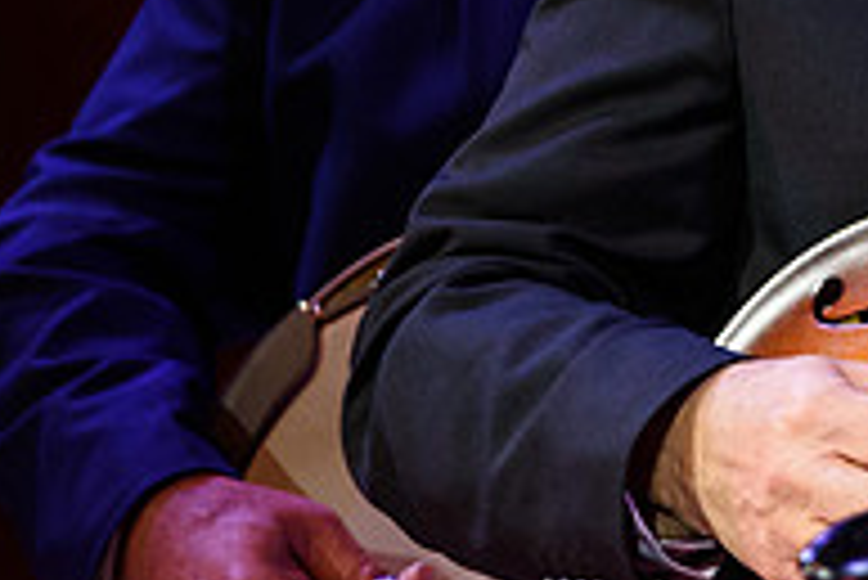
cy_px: -203
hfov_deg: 1.4
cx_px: 1229
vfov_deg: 0.9
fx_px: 36024
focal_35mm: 1493
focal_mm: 460
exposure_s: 1/320
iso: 2500
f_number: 6
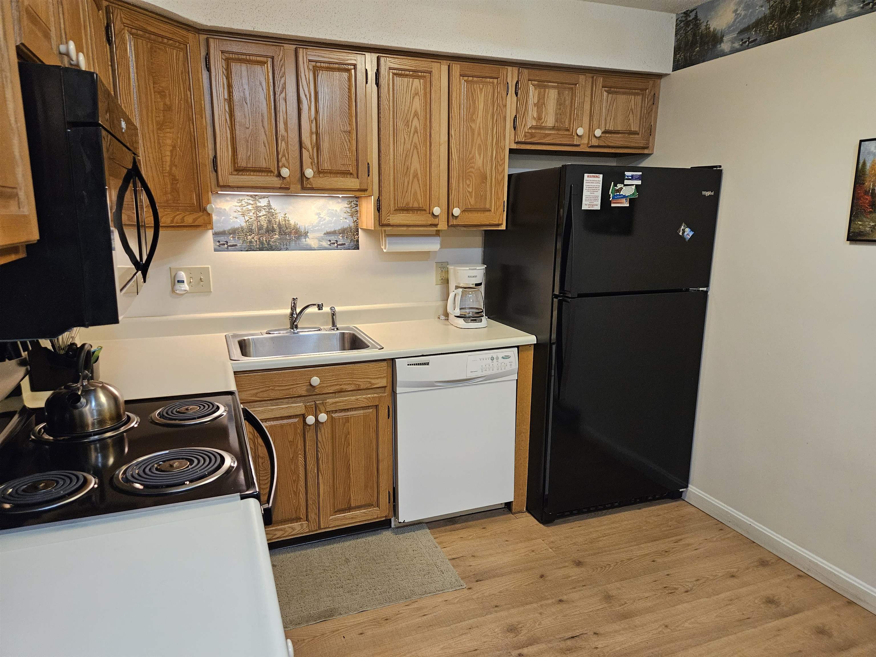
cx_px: 438
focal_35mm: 23
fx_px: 582
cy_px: 328
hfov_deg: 73.9
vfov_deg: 58.9
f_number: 1.8
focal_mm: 5.4
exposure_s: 1/120
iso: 640
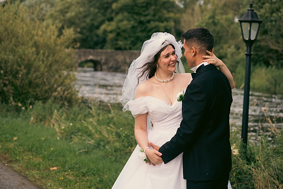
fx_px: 629
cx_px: 142
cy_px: 94
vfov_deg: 17.1
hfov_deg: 25.4
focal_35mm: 80
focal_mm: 80
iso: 320
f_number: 3.5
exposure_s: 1/200
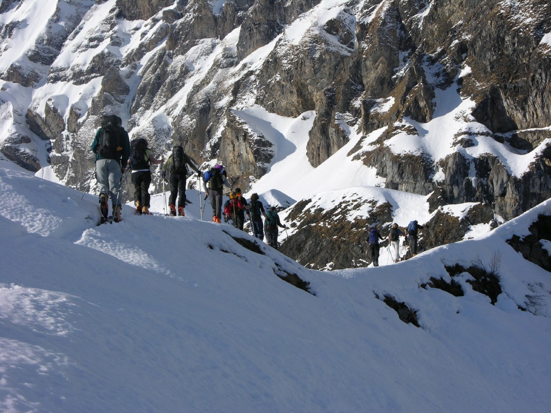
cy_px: 206
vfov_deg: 14.8
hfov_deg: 19.6
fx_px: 1592
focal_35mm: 100
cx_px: 276
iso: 50
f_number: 6.5
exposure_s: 1/367
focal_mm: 25.4
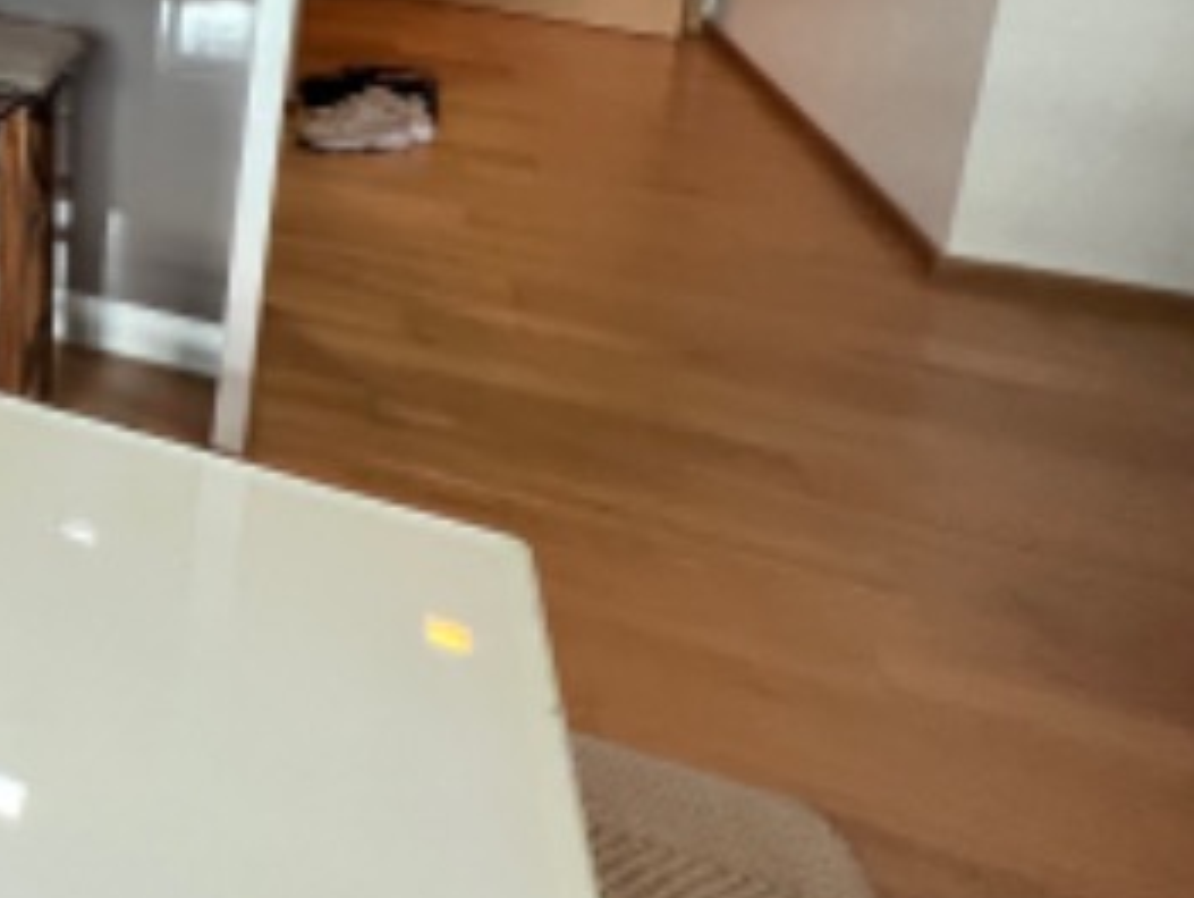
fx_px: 1278
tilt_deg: -7.4
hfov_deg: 31.8
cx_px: -493
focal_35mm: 37
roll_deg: +0.3
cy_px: -116
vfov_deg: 33.3
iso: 400
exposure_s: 1/60
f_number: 1.8
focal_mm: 1.57
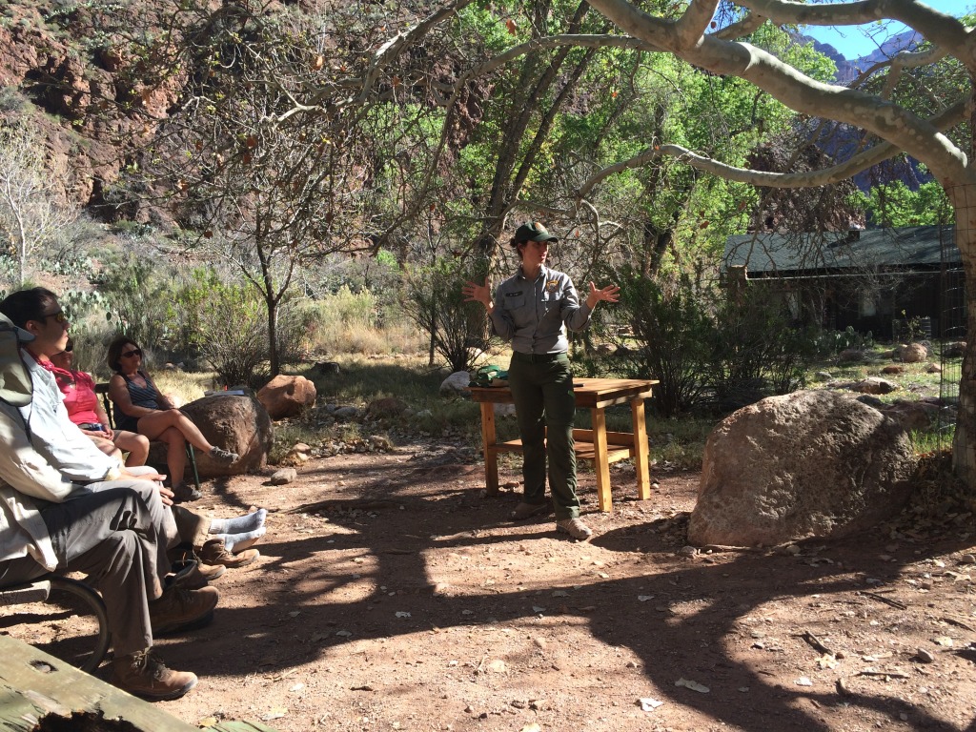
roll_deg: +1.8
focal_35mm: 29
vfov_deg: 48.2
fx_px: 818
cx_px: 488
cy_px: 366
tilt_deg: -6.1
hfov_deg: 61.7
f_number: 2.2
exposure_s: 1/707
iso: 32
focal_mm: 4.15
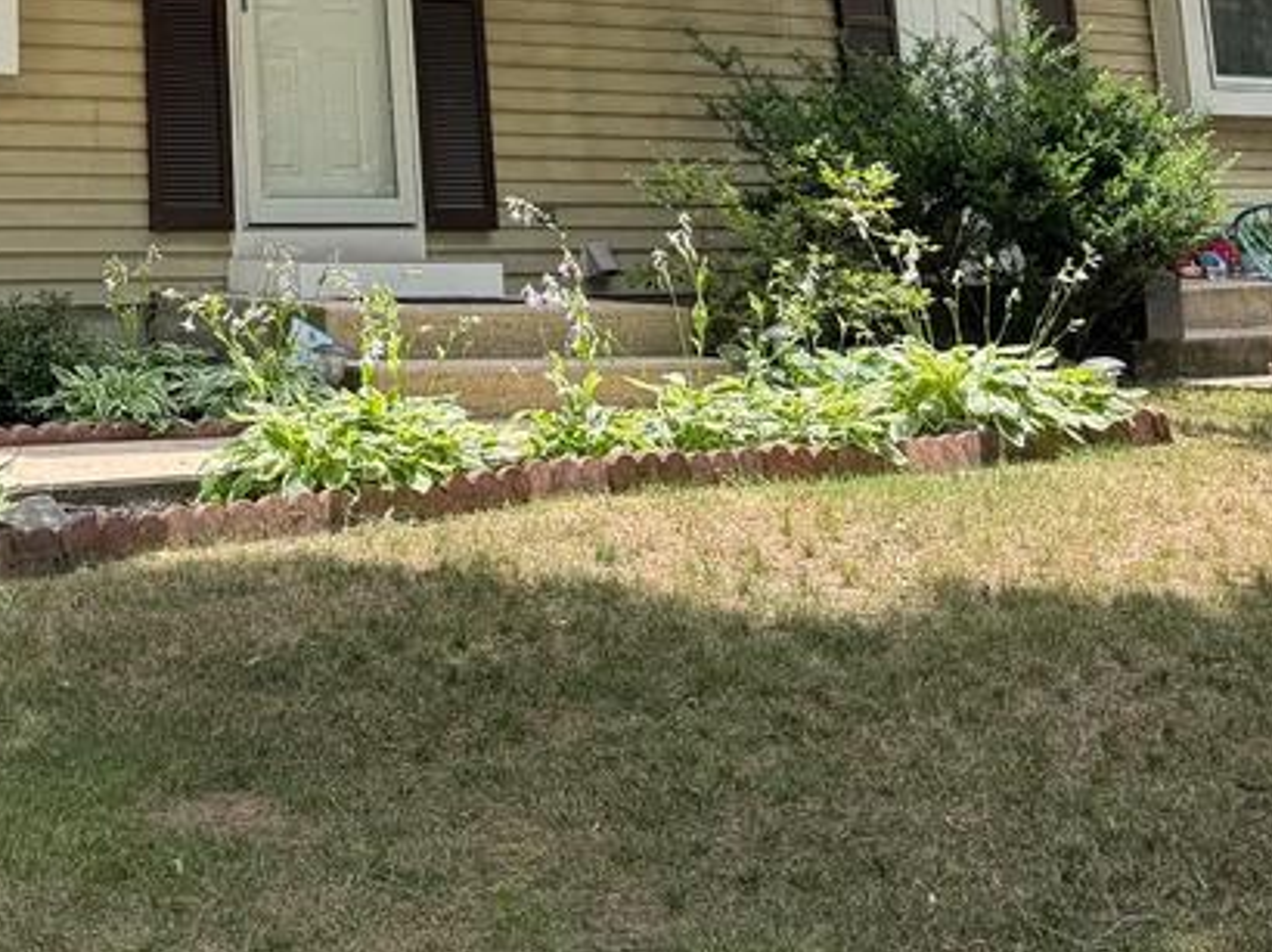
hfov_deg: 29.7
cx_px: -50
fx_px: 2203
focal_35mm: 60
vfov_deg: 22.2
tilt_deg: +11.7
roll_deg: +1.0
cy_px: -233
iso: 80
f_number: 1.8
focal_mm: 6.8
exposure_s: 1/518
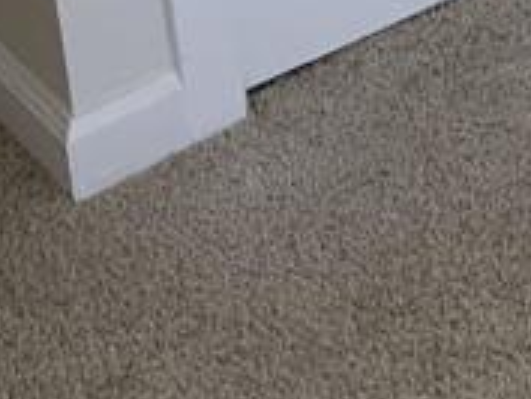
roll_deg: -0.1
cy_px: -606
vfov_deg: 8.1
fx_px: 2579
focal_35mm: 168
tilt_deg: -17.8
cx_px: 1278
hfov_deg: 10.2
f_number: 1.8
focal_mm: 3
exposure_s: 1/120
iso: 40
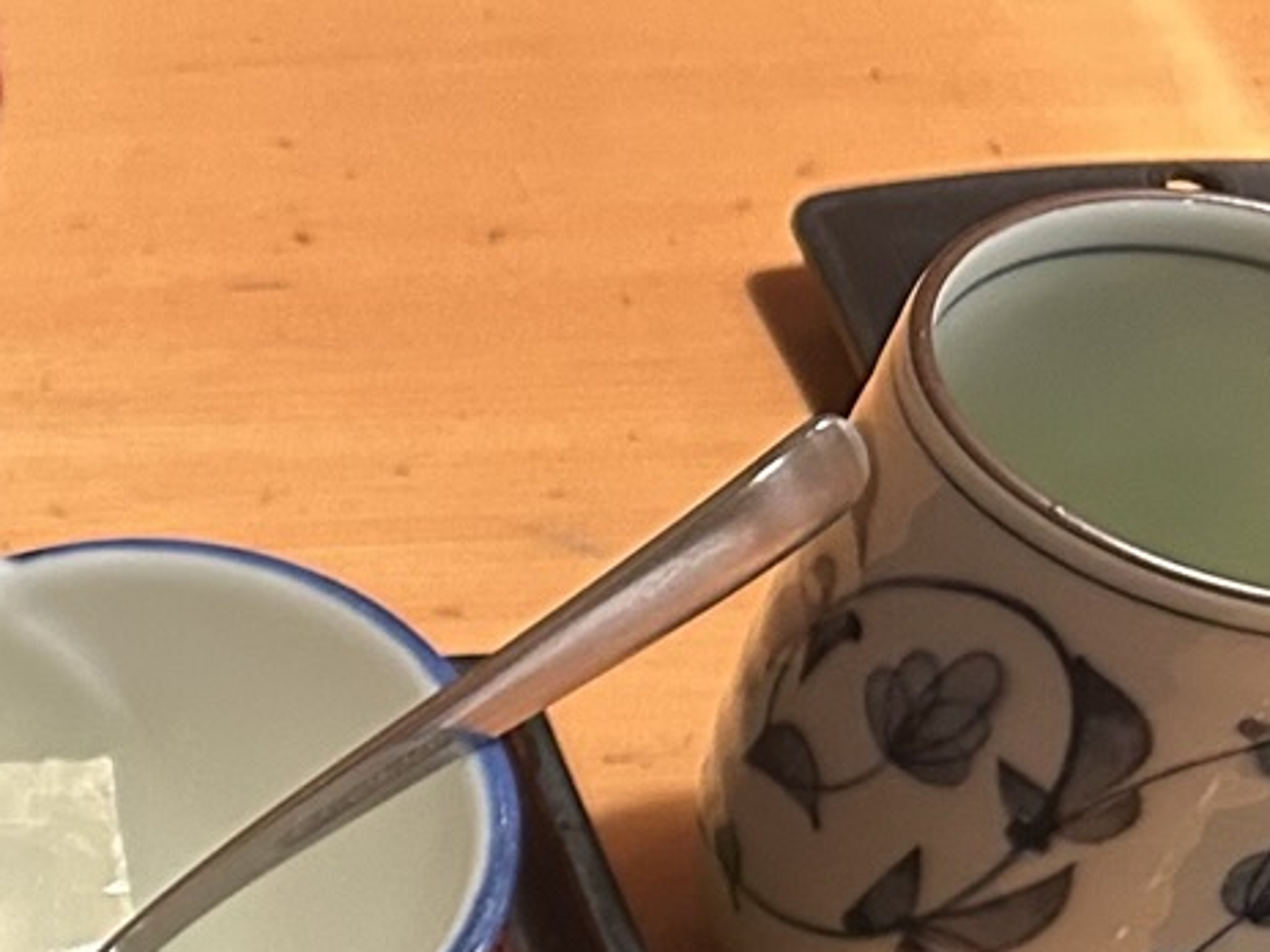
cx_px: -1300
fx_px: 4109
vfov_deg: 12.1
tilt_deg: -53.7
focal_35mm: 112
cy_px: 1743
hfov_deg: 14.5
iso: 400
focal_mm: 5.7
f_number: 1.5
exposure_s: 1/33
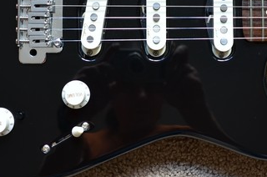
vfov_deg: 19.2
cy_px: 35
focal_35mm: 70
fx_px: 518
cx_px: 149
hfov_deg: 28.9
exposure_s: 1/30
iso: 100
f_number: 3.2
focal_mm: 18.5
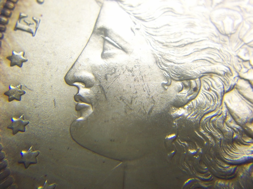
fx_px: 270
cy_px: 94
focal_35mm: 37
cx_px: 126
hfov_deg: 50.1
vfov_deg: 38.7
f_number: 2.8
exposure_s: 1/70.4
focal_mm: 6.2
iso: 80
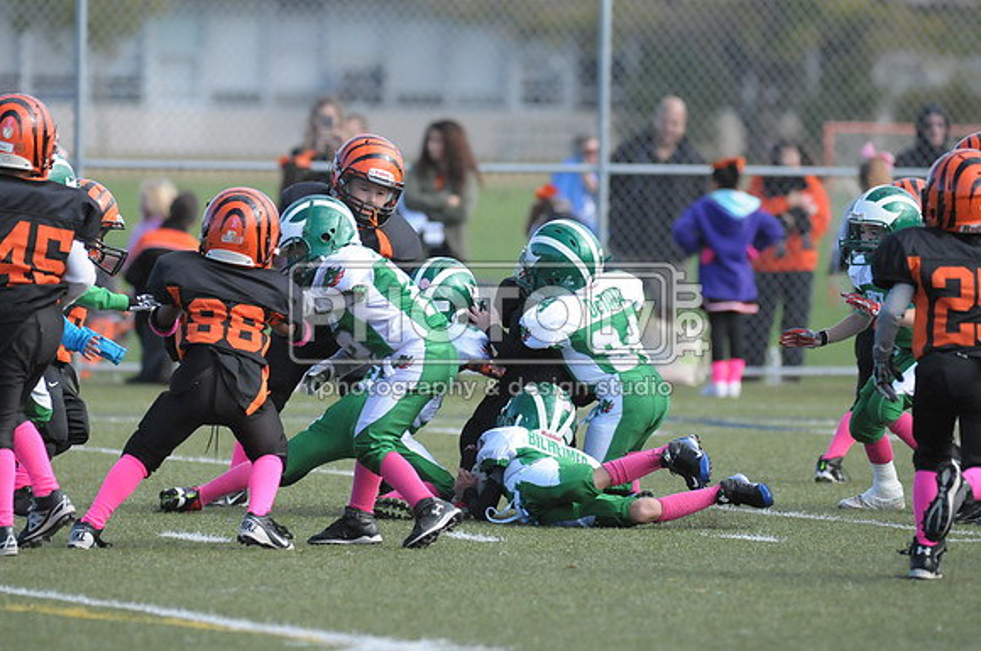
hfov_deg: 5.1
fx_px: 11021
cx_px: 490
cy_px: 326
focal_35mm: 405
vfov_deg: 3.4
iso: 1600
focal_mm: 270
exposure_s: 1/4000
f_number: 4
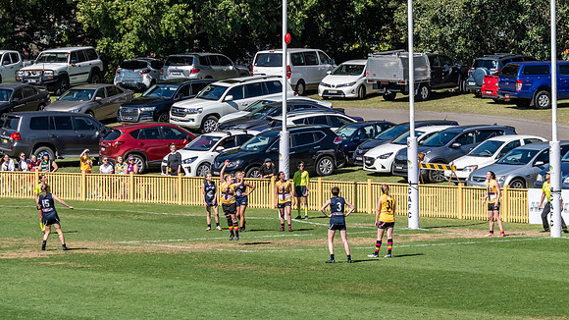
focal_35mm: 256
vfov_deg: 4.7
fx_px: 3857
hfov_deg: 8.4
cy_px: 197
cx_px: 291
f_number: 10
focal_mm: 150
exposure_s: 1/3200
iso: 800
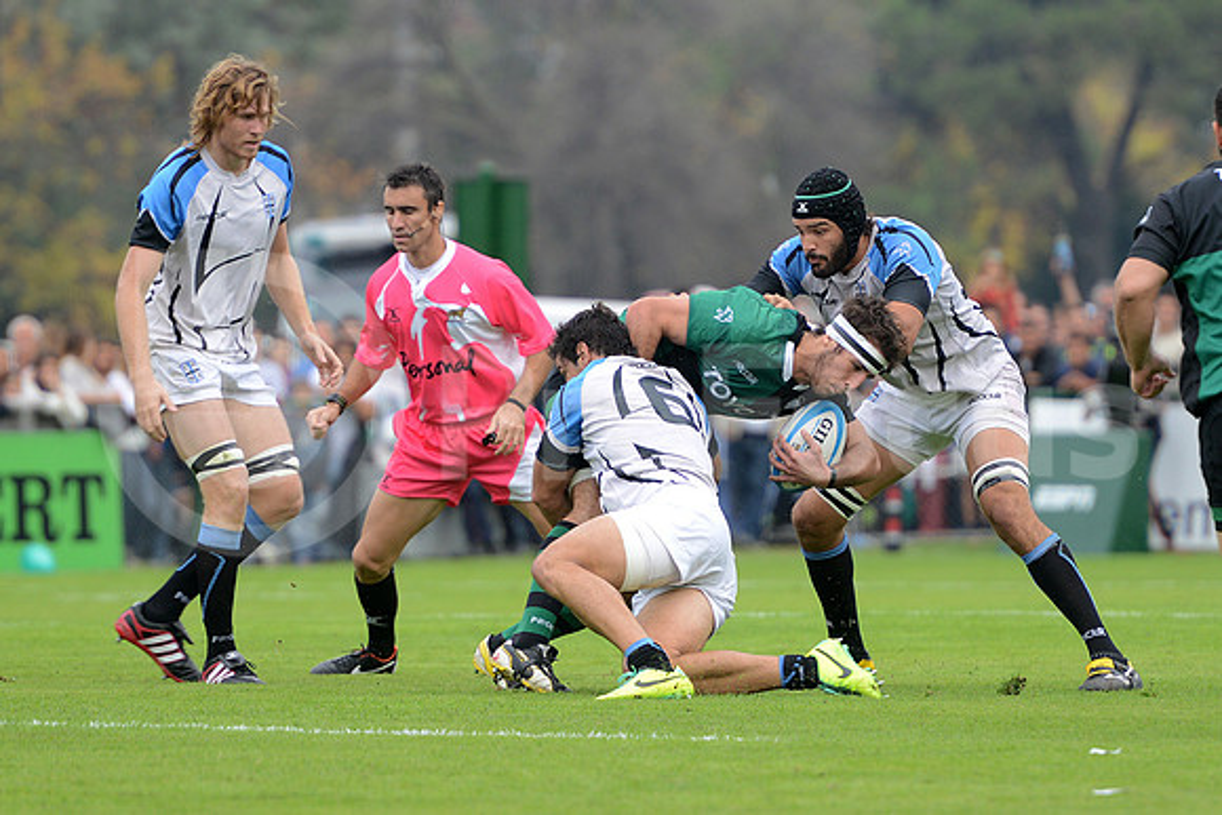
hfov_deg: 7.6
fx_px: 9167
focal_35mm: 270
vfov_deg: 5.1
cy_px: 408
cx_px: 611
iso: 500
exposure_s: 1/500
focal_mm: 270
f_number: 4
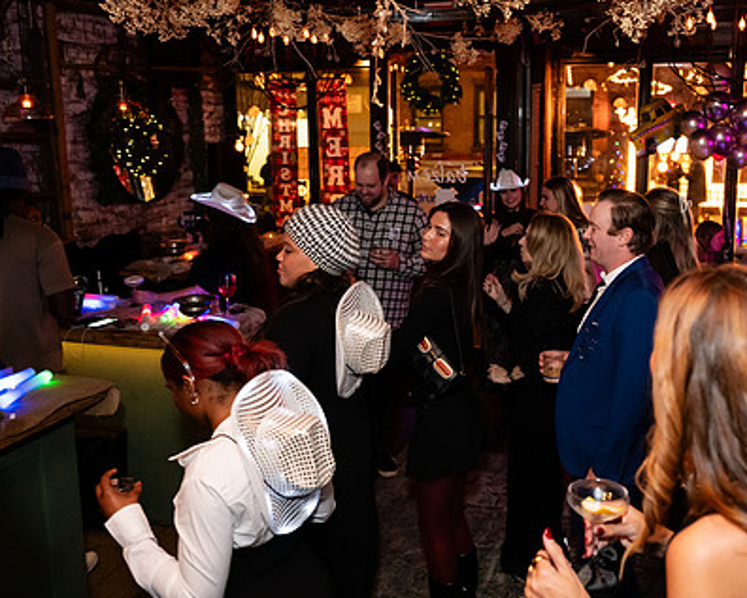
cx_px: 458
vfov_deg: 43.3
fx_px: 752
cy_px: 267
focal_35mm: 34
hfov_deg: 52.4
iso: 3200
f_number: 2.8
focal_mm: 24
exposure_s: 1/100
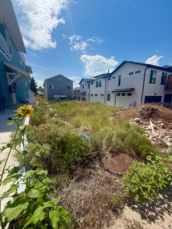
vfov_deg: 102.1
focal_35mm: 14
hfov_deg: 85.7
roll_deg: -0.7
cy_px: 114
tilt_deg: -11.5
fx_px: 93
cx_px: 86
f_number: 2.2
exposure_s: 1/2506
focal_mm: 2.22
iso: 50
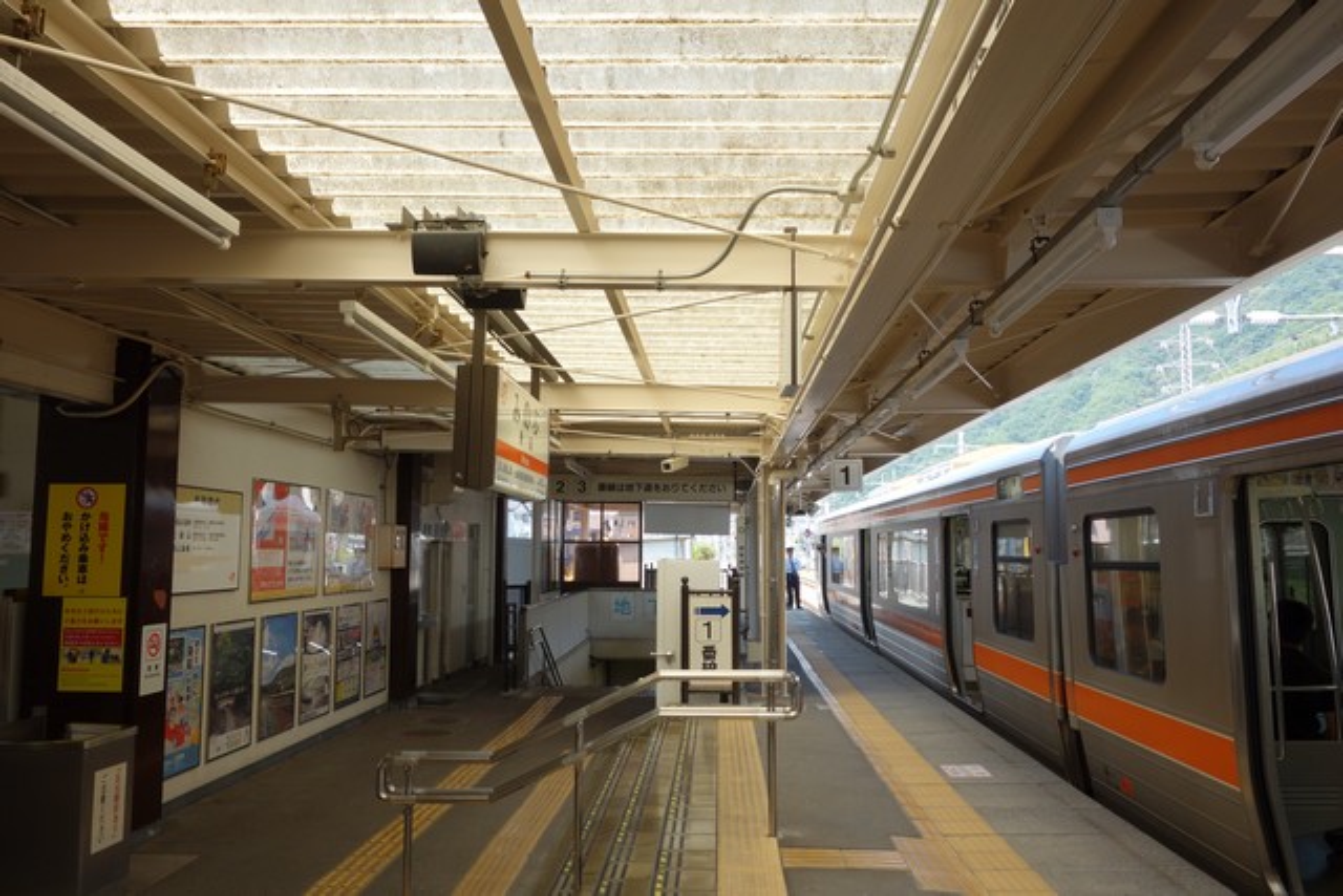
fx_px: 1045
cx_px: 672
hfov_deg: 65.5
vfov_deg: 46.4
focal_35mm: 28
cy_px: 448
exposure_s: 1/100
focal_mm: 10.4
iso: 125
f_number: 5.6
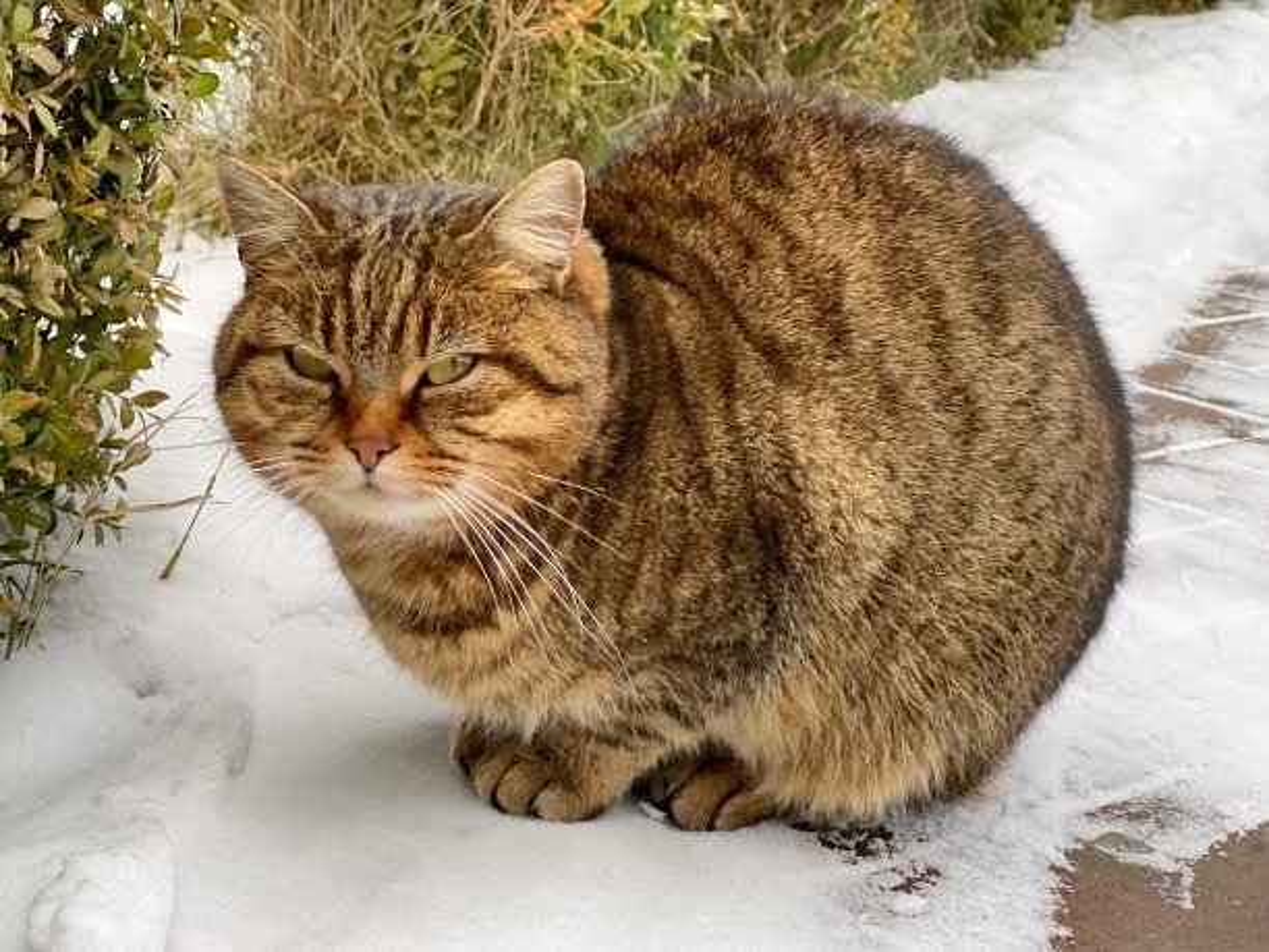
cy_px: 476
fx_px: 2823
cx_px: 634
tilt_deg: -18.2
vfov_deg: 19.1
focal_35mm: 77
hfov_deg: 25.3
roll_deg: -4.0
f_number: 2.8
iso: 125
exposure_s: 1/121
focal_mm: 9
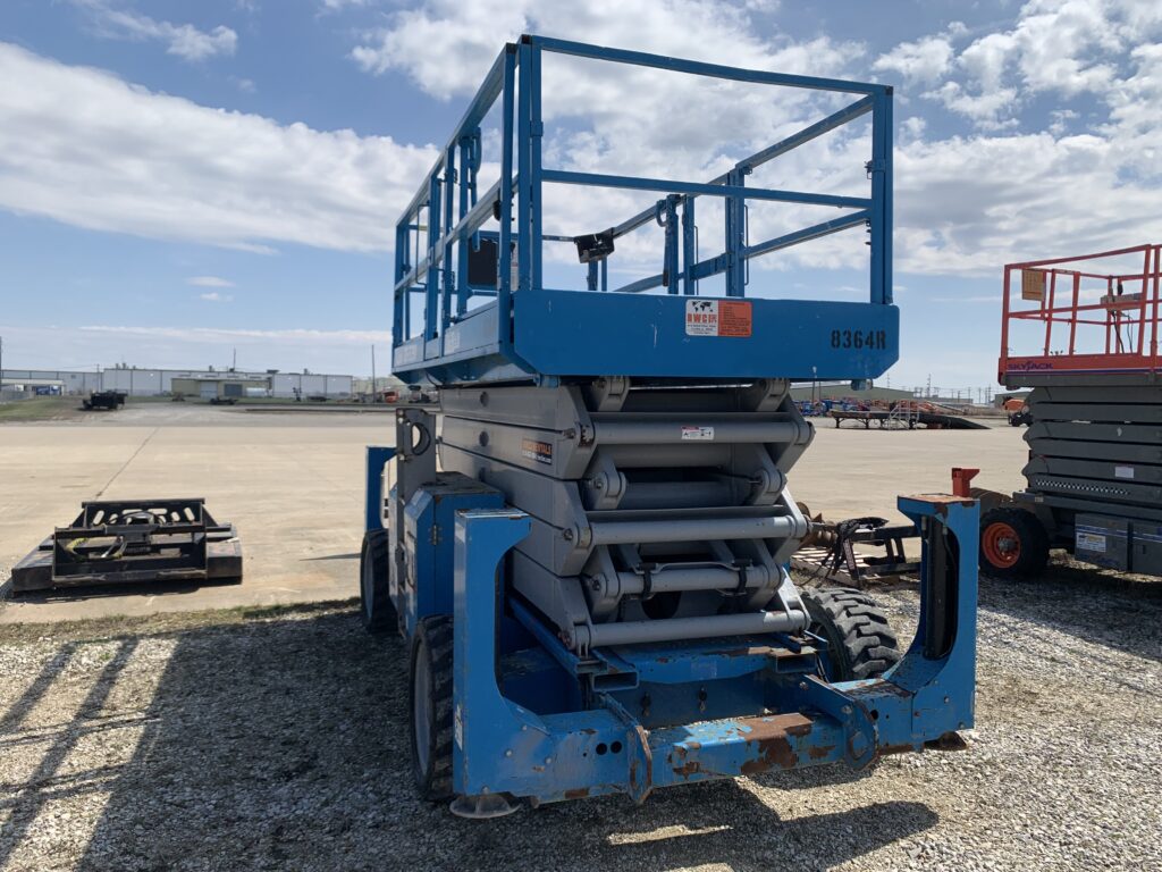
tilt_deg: +1.6
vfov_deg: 53.1
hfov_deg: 67.3
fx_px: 873
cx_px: 581
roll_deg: -1.0
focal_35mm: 26
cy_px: 436
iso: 25
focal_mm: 4.25
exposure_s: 1/3521
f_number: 1.8
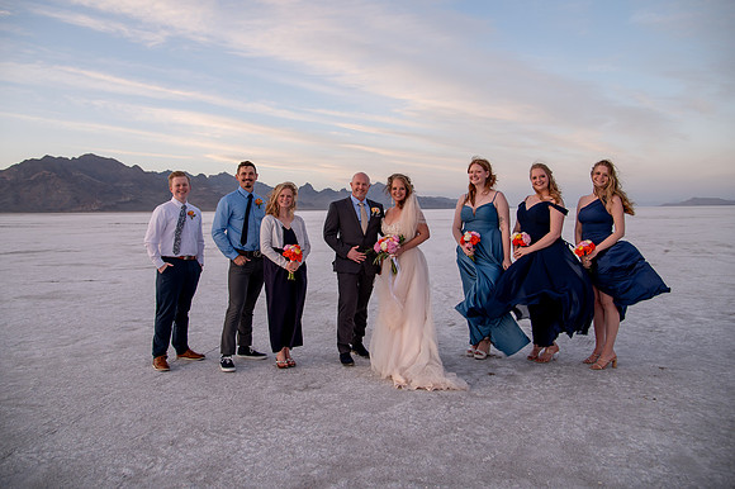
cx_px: 359
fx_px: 534
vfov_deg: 49.1
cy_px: 222
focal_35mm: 26
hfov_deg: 69.0
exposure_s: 1/160
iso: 200
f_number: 4
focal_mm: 24
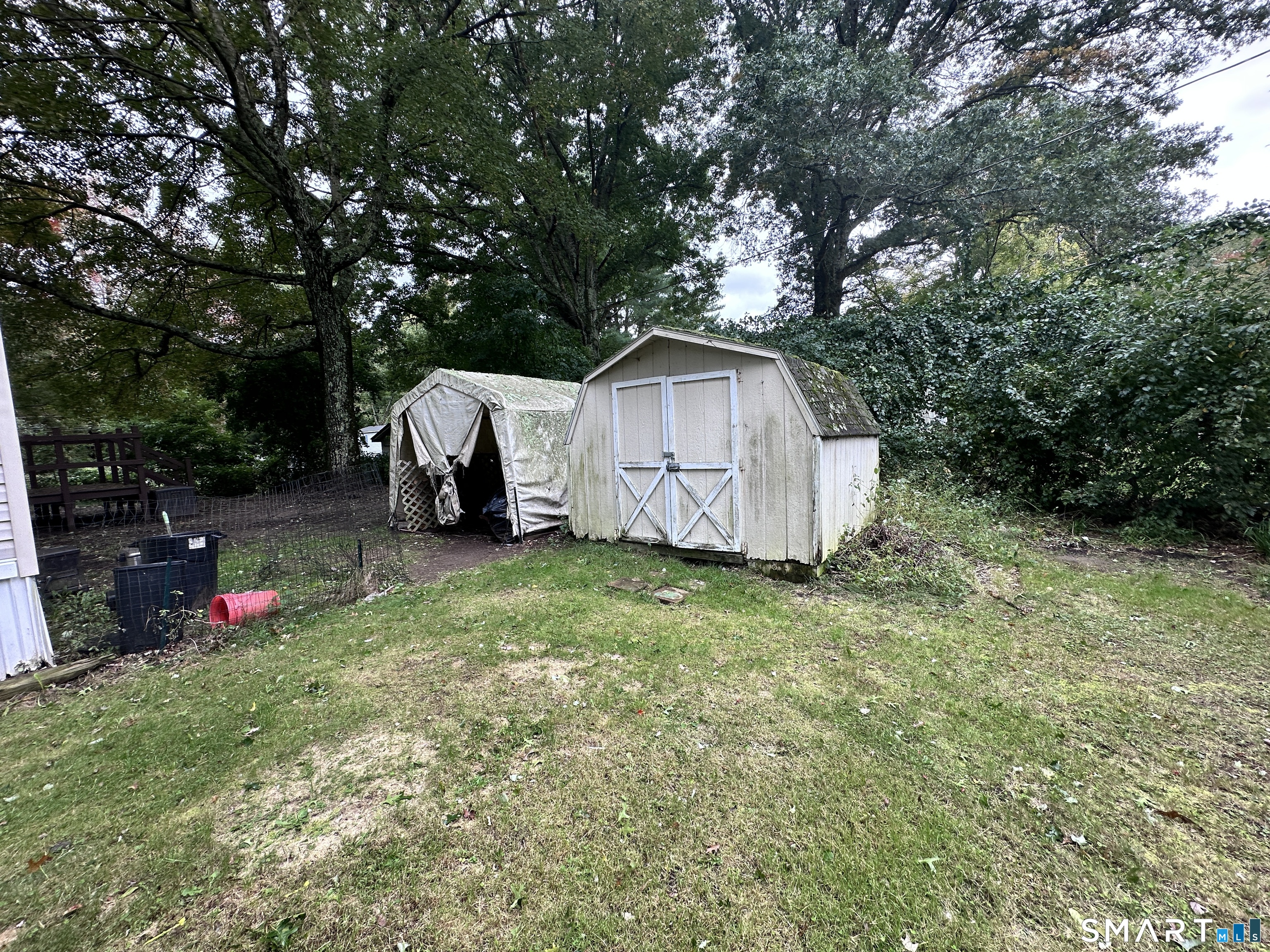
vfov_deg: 85.7
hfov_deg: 102.1
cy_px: 476
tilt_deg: -4.9
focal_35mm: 14
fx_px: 514
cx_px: 635
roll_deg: +2.1
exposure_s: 1/99
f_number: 2.2
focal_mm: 2.22
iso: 40
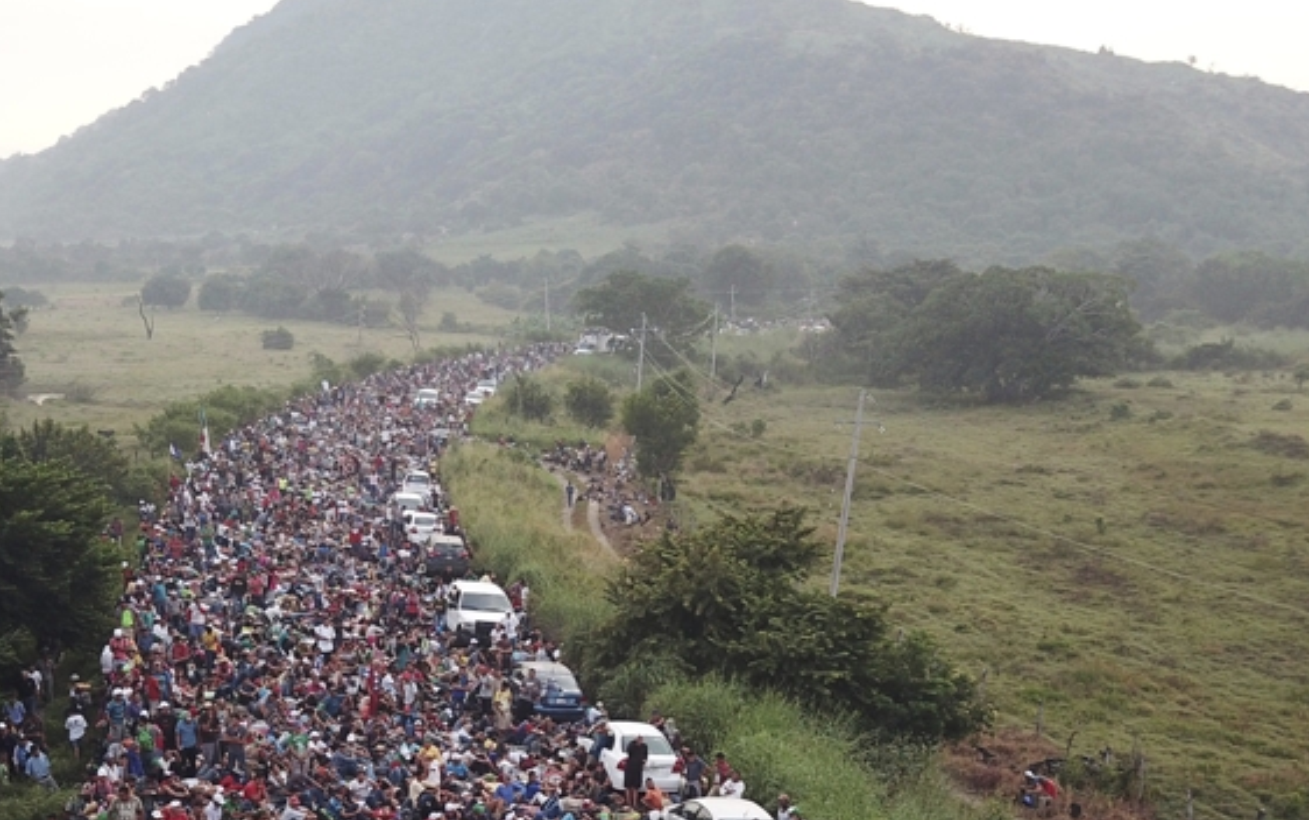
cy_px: 815
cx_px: 522
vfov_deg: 25.1
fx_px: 1749
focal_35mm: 49
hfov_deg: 40.8
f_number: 2.2
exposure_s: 1/101
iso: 100
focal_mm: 4.7
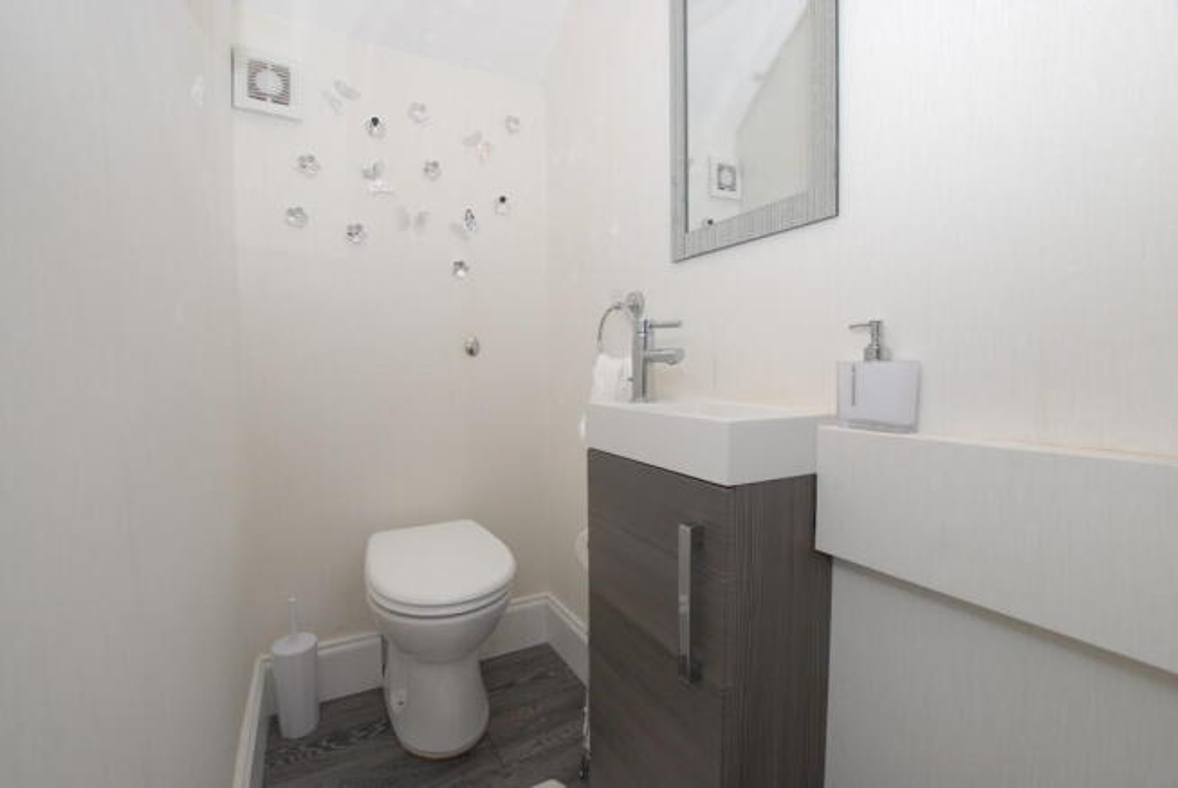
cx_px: 589
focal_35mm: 15
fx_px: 491
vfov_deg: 77.5
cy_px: 394
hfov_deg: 100.3
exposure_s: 1/60
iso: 320
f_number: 5.6
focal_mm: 10
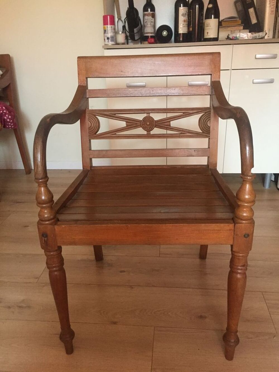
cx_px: 140
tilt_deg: -24.8
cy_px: 186
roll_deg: +2.4
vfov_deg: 61.7
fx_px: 312
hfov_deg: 48.2
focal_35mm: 29
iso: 320
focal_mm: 4.15
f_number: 2.2
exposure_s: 1/33
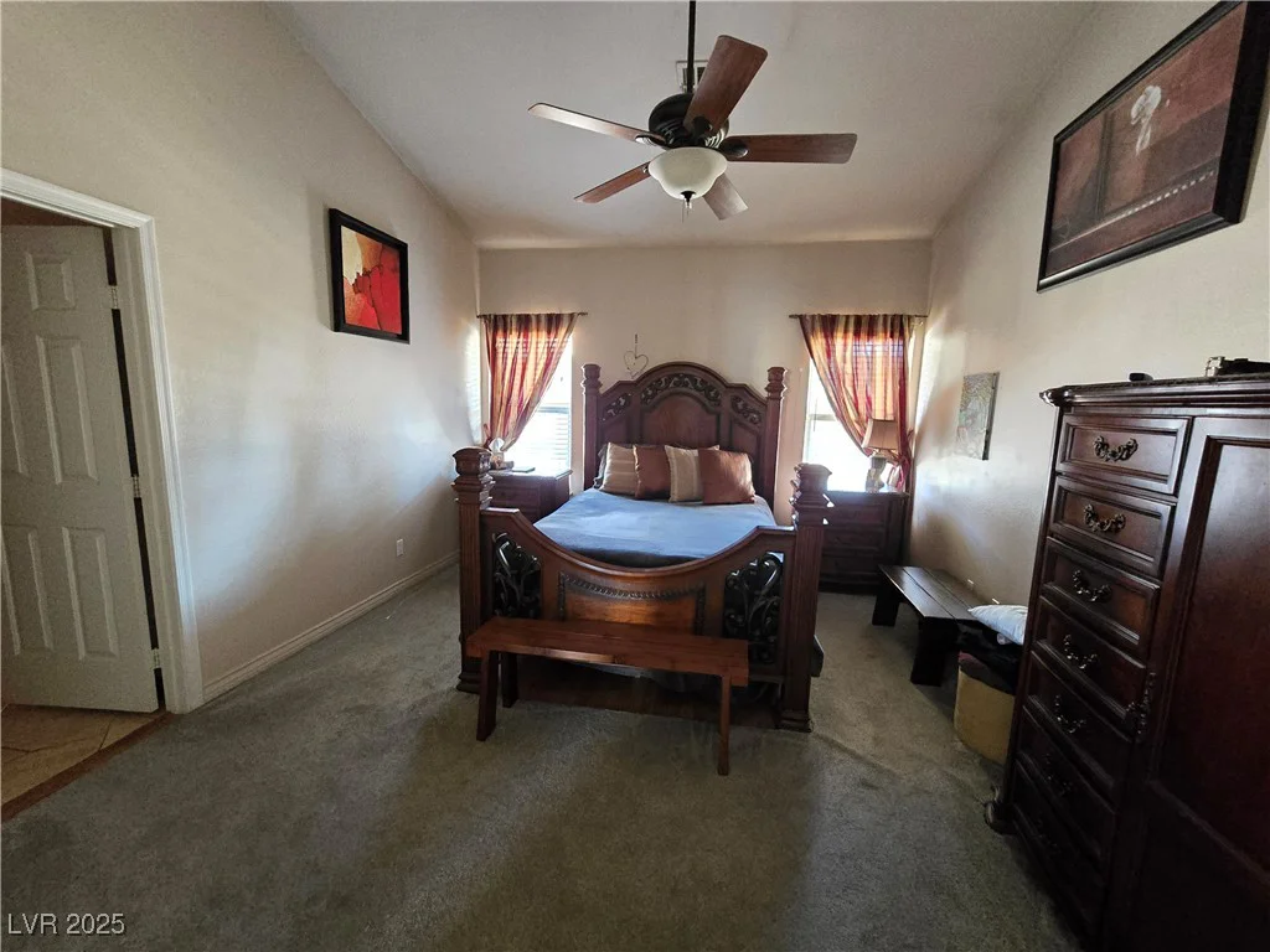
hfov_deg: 106.2
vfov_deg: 89.9
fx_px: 477
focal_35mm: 13
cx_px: 635
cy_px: 476
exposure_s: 1/24
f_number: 2.2
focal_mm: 2.2
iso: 2000
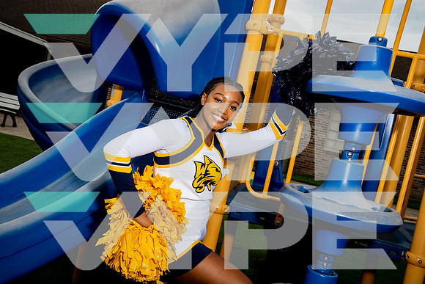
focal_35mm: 40
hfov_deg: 48.4
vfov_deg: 33.4
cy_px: 142
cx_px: 212
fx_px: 472
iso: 250
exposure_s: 1/250
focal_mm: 40
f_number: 10
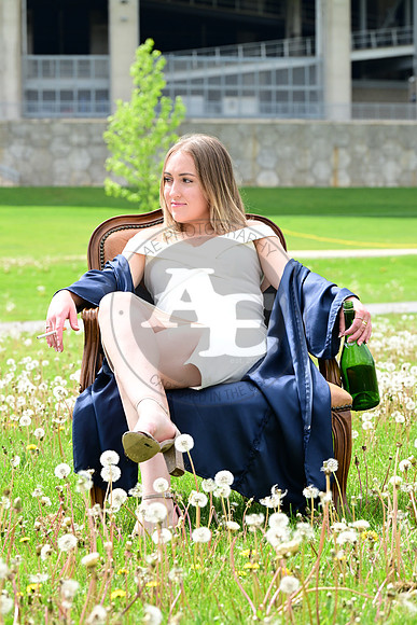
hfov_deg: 10.2
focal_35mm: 135
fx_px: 2344
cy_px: 312
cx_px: 208
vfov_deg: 15.2
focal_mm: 135
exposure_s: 1/800
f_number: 9
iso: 1000
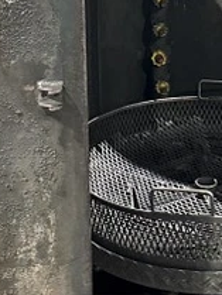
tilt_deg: -13.0
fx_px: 735
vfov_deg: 22.3
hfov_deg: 17.1
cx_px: 151
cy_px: 41
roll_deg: +0.6
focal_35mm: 86
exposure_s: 1/60
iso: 640
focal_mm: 6.86
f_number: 1.78
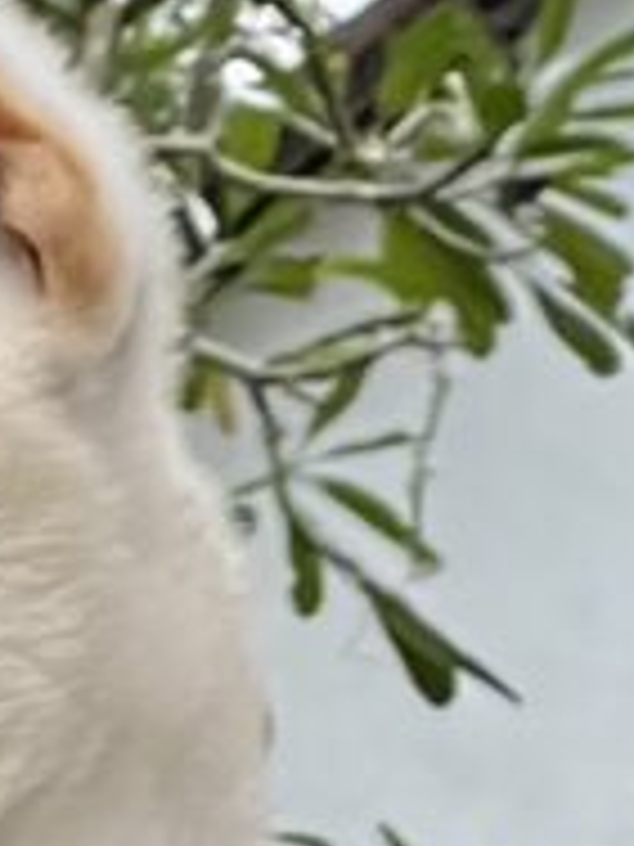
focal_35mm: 224
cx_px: 495
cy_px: 576
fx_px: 5470
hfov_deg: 6.6
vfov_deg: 8.8
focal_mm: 2.71
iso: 160
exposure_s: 1/60
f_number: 2.2
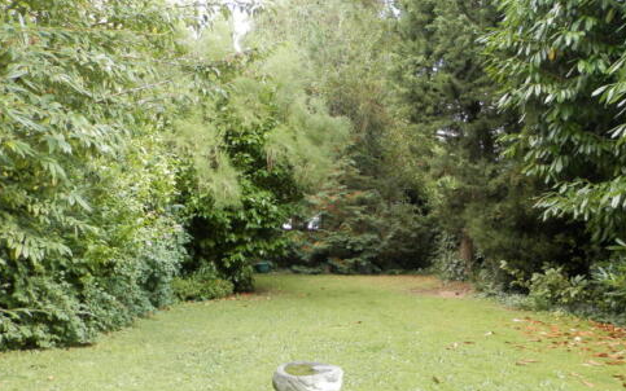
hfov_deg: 59.3
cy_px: 221
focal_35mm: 32
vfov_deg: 39.4
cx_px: 365
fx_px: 546
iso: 80
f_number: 3.1
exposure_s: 1/40
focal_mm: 4.5
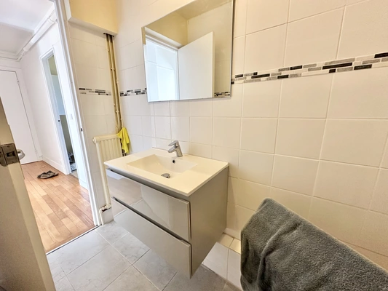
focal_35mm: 14
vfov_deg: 85.7
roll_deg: +0.5
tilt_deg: -12.3
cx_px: 194
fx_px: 157
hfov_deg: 102.1
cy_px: 146
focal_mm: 2.22
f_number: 2.2
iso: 200
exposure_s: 1/100
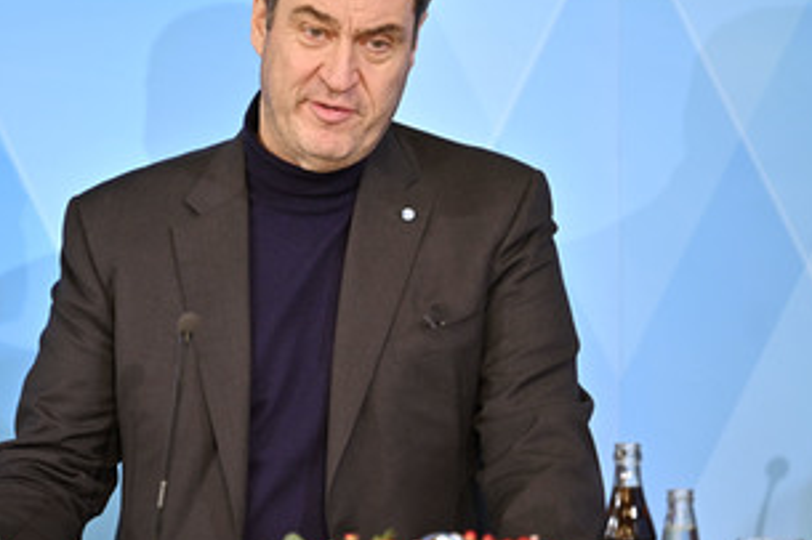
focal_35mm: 244
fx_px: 5500
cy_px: 274
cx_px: 342
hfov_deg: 8.4
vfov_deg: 5.6
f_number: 2.8
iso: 500
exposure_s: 1/400
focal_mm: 165
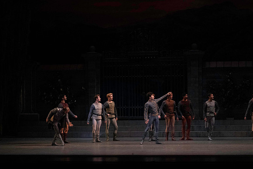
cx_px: 126
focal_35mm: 102
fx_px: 717
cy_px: 84
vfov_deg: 13.4
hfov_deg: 20.0
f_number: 13
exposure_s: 1/400
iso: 16000
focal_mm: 102
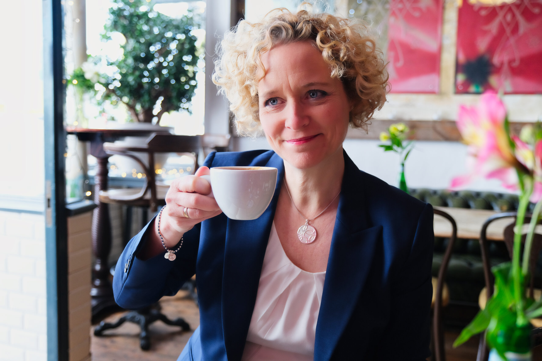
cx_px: 271
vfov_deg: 37.9
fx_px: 527
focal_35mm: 35
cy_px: 180
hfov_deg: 54.4
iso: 800
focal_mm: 23.4
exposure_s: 1/300
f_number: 2.8
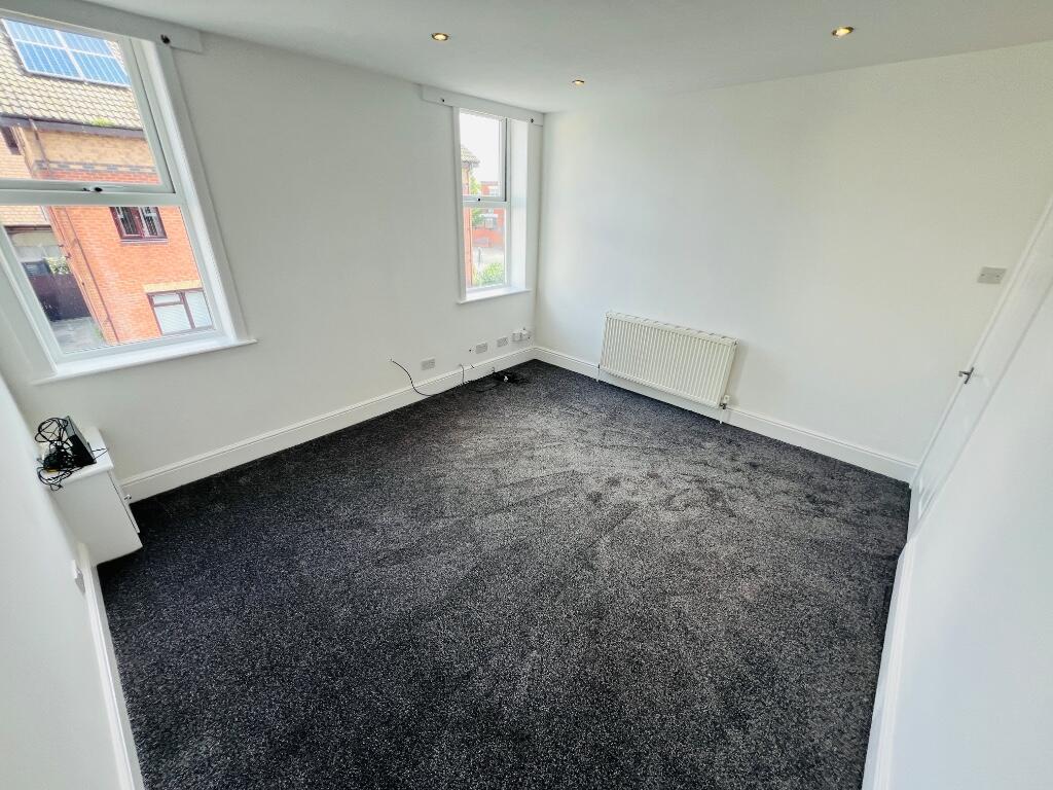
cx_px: 526
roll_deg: -1.3
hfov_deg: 106.2
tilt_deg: -24.7
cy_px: 395
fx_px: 395
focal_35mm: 13
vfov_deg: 89.9
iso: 64
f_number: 1.8
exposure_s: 1/99
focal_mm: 1.57
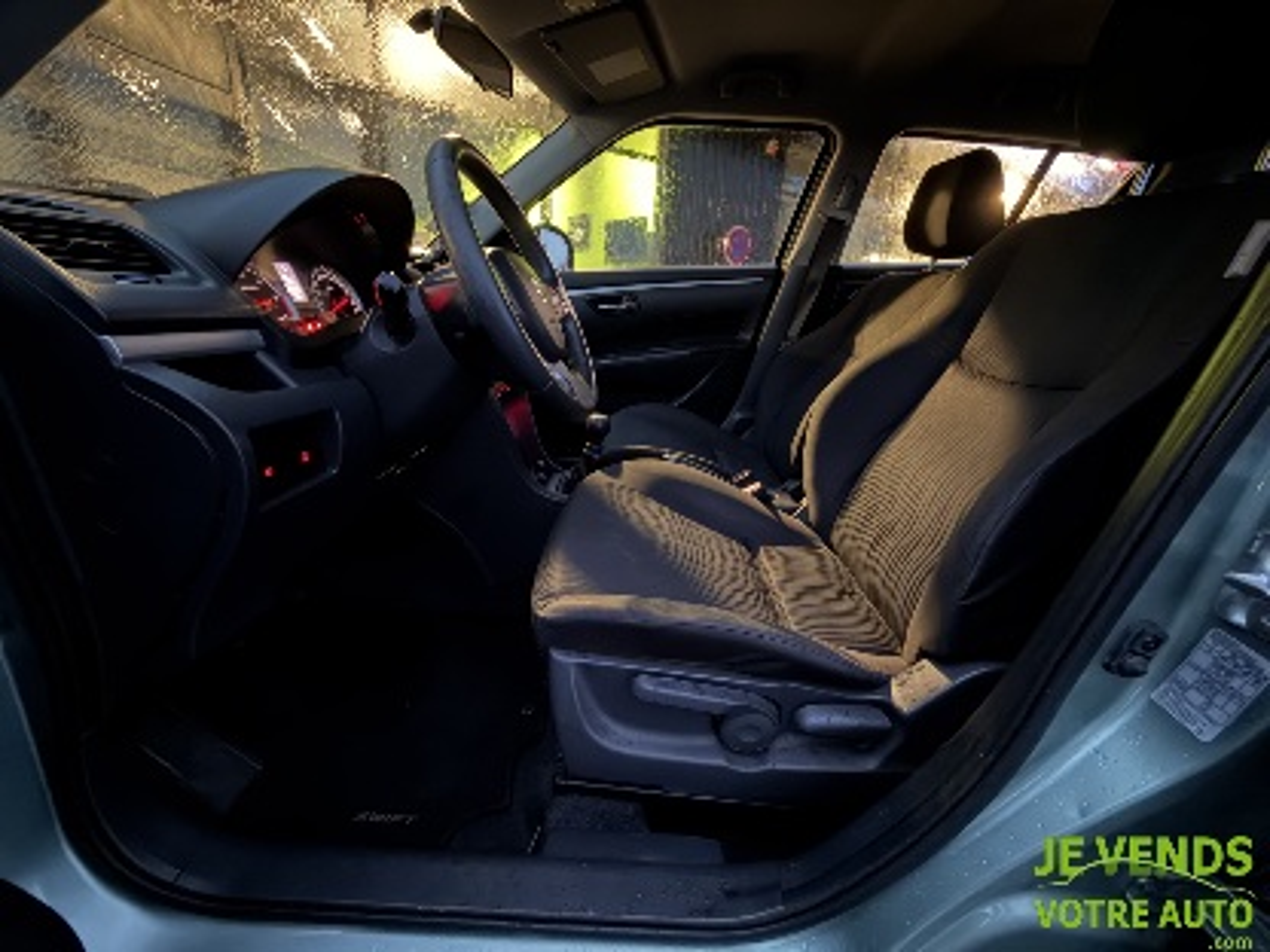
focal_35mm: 14
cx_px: 635
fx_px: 514
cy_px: 476
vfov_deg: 85.7
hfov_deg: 102.1
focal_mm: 2.22
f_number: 2.2
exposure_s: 1/4
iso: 1250
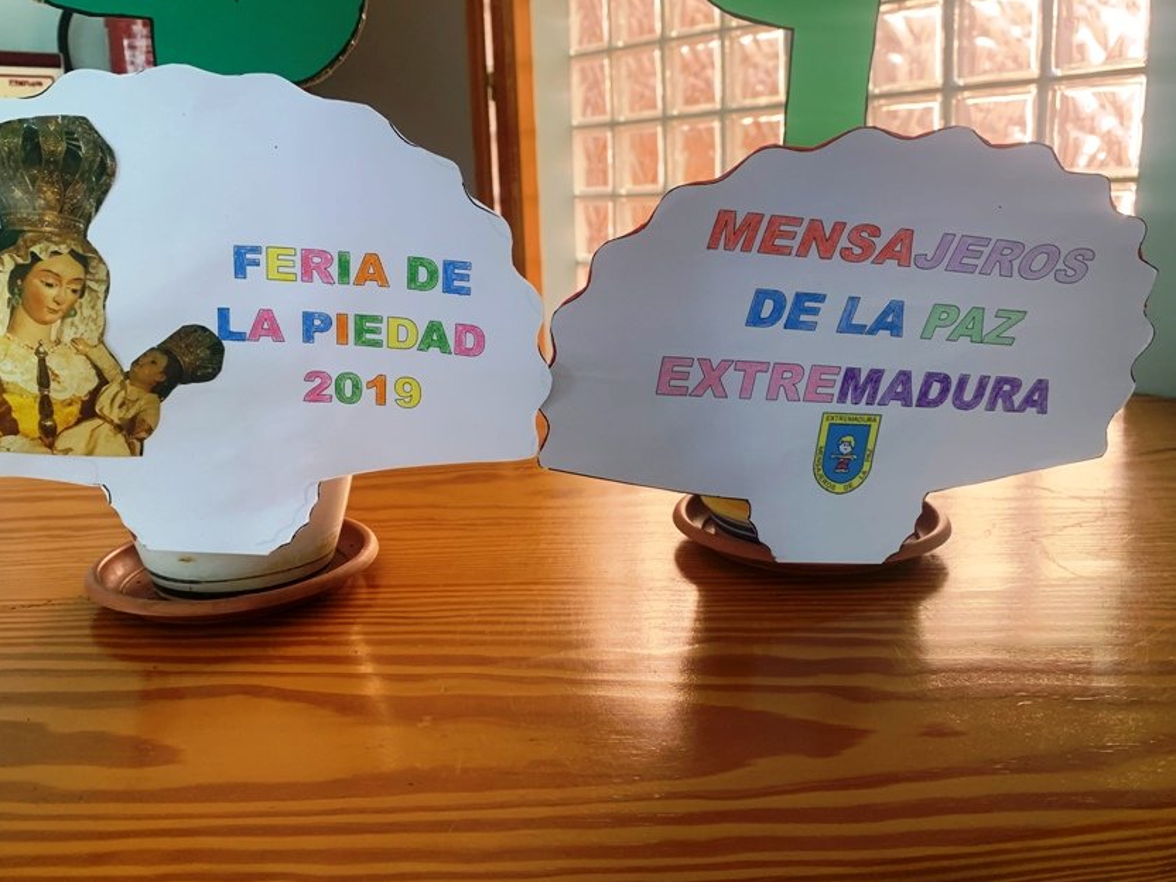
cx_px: 540
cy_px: 396
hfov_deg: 59.9
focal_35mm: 30
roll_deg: +2.1
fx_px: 1019
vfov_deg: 46.7
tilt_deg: -11.8
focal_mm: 4.25
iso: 160
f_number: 1.8
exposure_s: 1/60
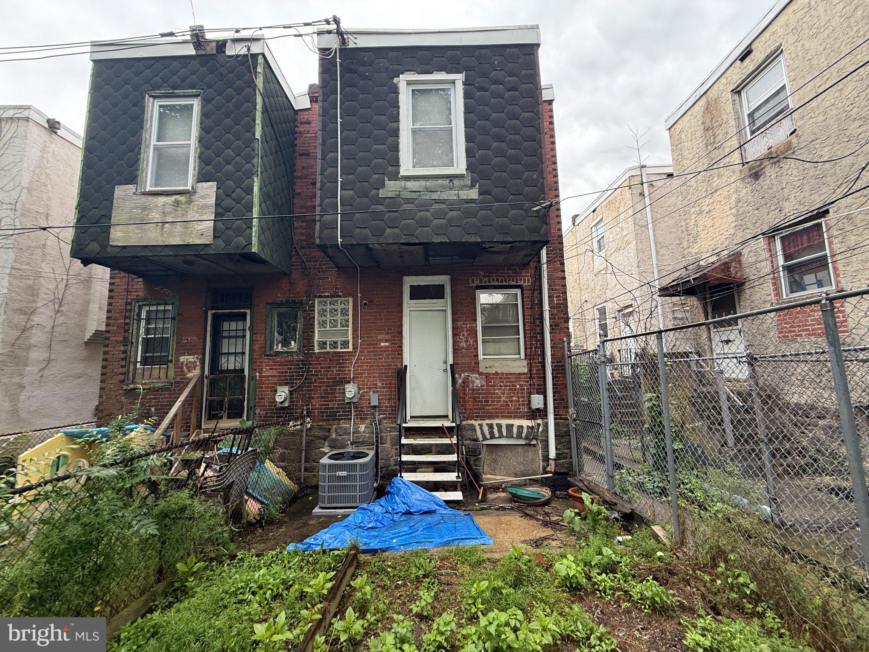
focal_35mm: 14
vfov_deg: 85.7
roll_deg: +1.4
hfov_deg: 102.1
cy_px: 326
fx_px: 351
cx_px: 434
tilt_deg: +6.4
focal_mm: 2.22
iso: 125
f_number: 2.2
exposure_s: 1/99
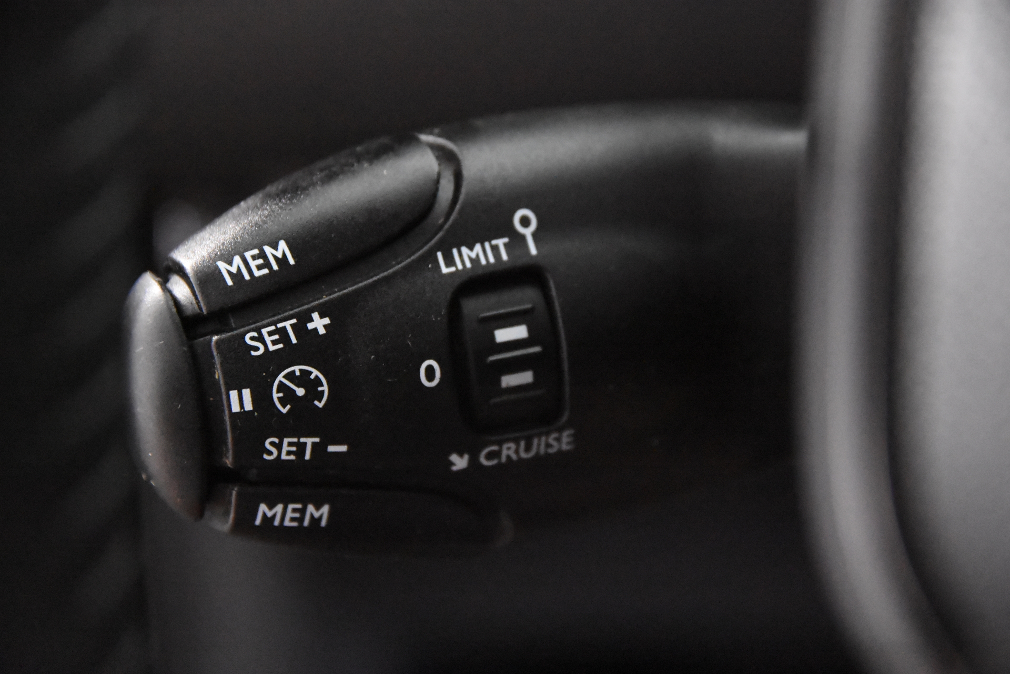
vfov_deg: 13.0
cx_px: 505
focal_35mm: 105
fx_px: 2946
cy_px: 337
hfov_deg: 19.5
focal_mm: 70
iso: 12800
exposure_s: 1/60
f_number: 4
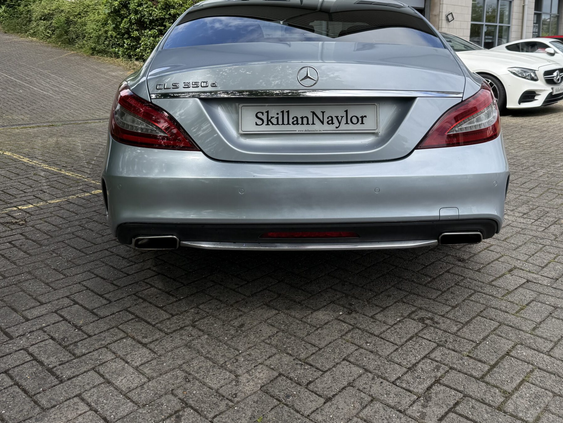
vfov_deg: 41.1
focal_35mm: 34
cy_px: 134
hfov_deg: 53.9
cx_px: 301
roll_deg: +0.3
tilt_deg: -8.9
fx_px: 553
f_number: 1.78
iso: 80
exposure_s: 1/2703
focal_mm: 6.76
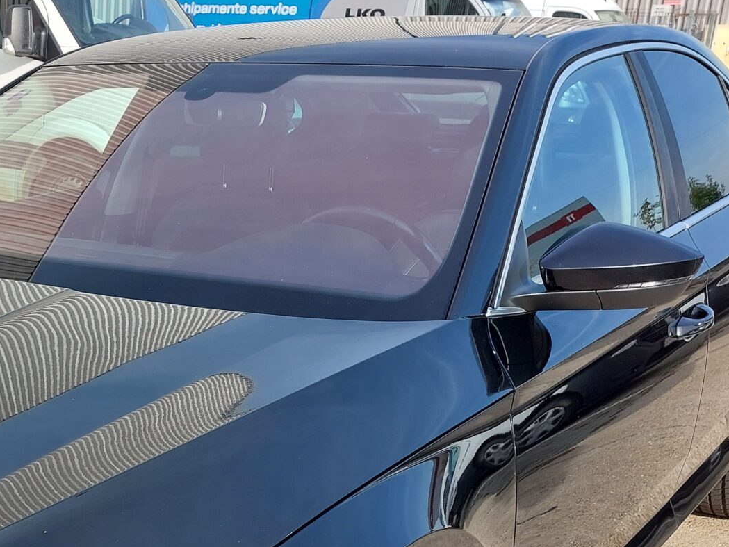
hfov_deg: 29.8
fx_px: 1285
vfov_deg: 23.3
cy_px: 509
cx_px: 19
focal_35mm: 61
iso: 25
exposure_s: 1/368
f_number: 1.8
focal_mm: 5.23
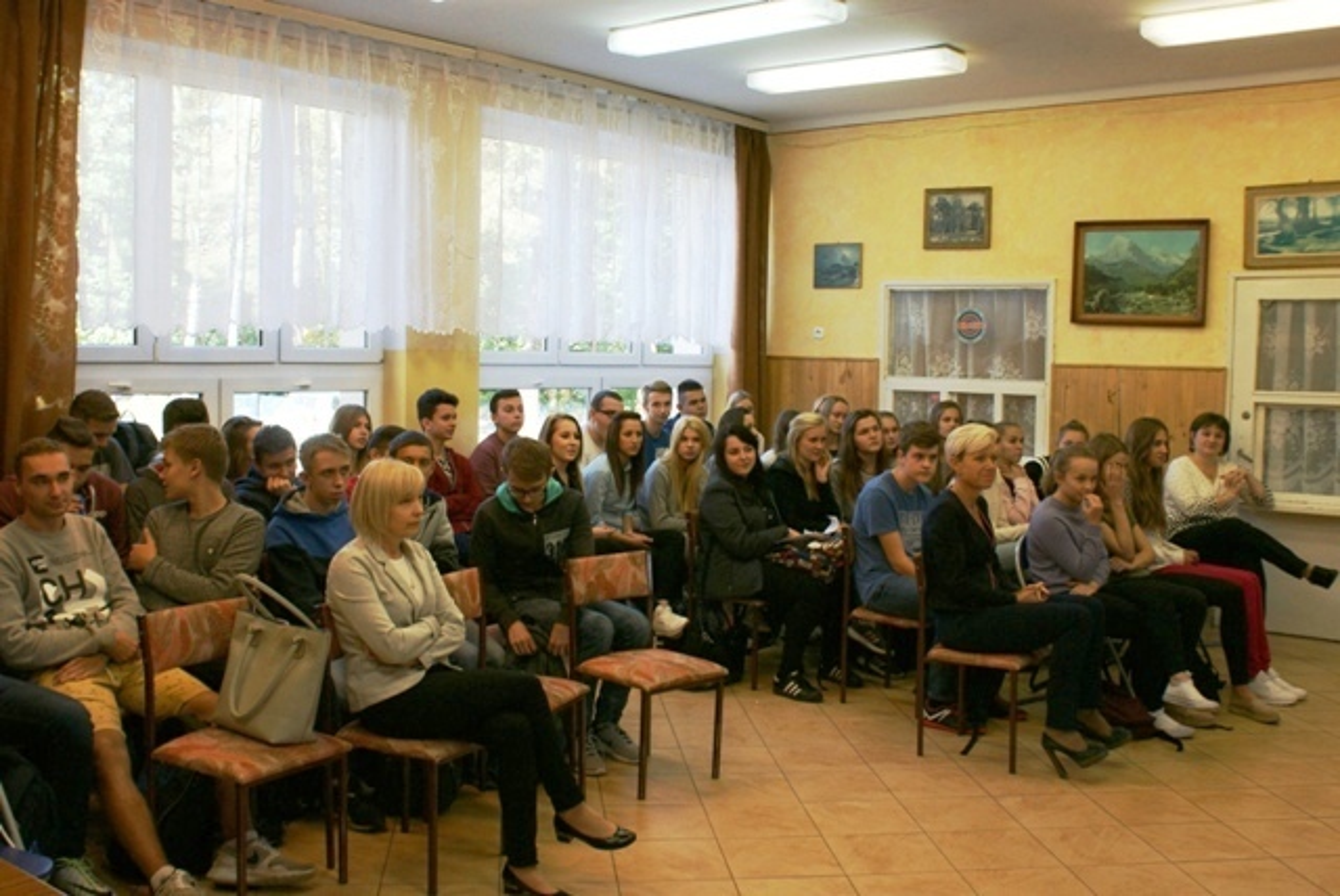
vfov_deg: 36.9
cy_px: 448
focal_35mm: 36
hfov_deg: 53.1
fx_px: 1341
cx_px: 670
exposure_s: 1/80
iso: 250
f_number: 5.6
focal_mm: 24
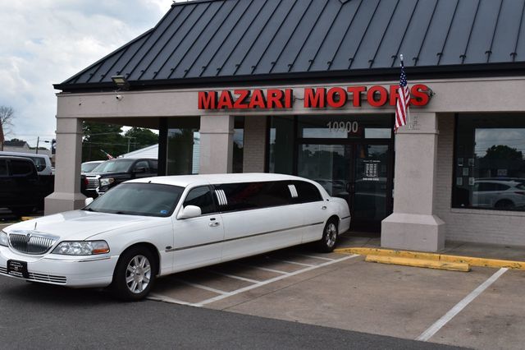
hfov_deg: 43.6
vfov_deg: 29.8
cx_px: 262
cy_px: 175
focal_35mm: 45
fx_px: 656
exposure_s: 1/500
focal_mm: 30
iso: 280
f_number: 11
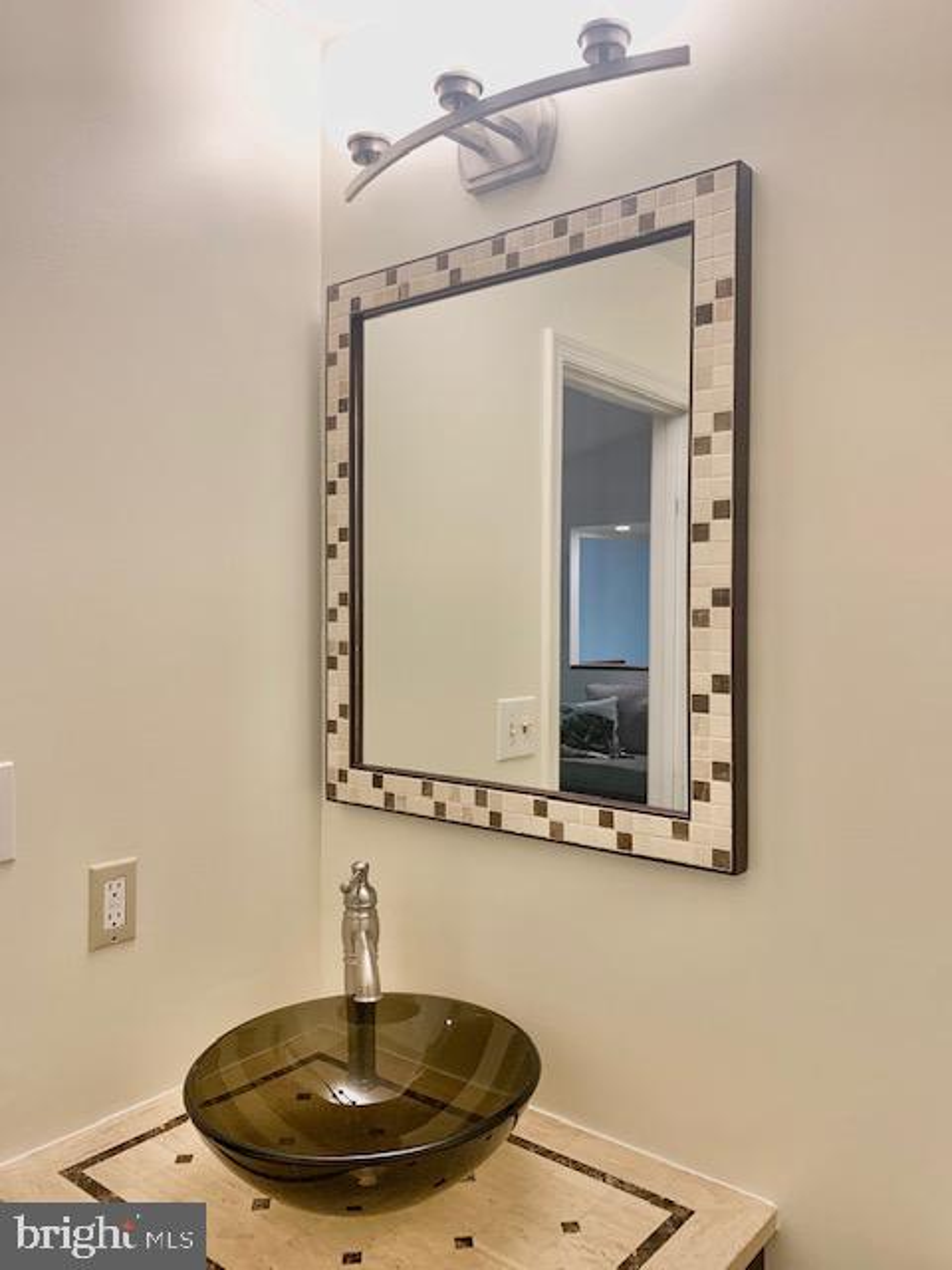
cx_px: 476
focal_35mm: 26
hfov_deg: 53.1
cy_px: 635
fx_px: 953
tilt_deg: +0.4
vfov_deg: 67.3
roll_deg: +0.0
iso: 64
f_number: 1.8
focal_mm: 4.25
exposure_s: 1/120
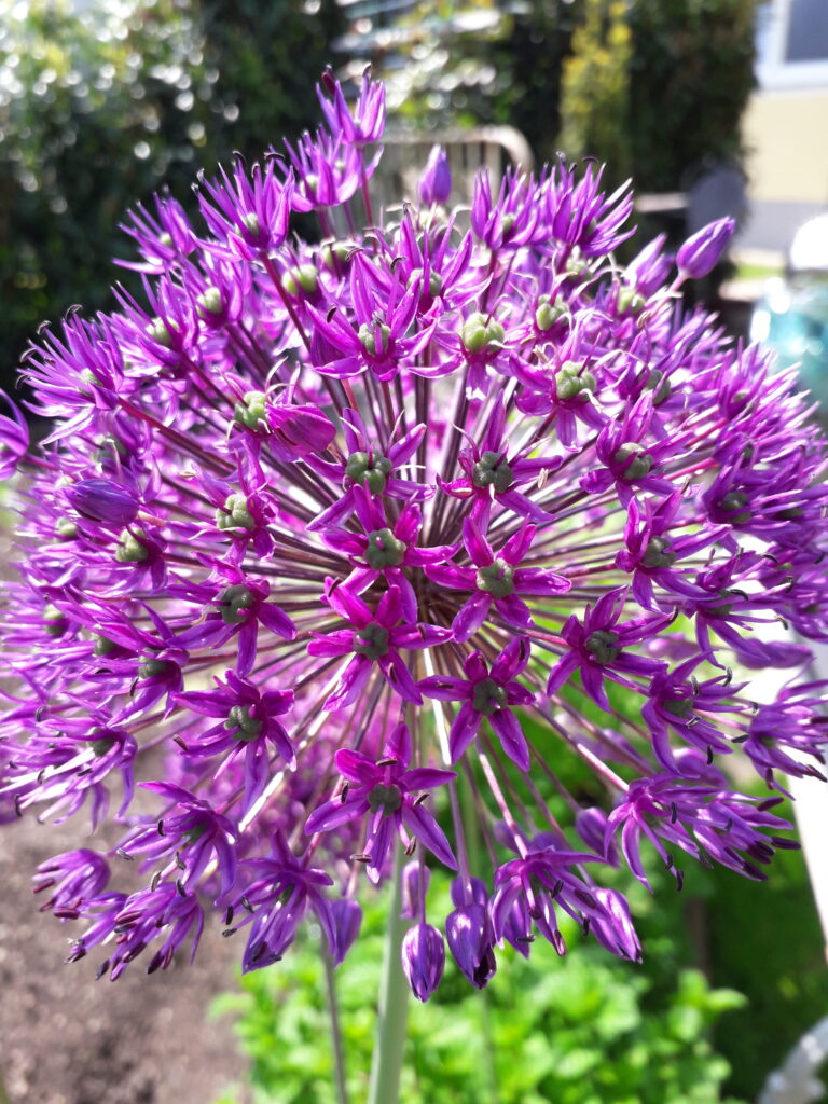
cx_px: 414
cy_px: 552
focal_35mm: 27
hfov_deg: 51.4
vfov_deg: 65.3
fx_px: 861
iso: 40
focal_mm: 3.6
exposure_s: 1/381
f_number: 1.9
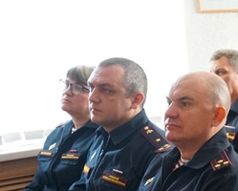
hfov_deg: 21.0
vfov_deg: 18.6
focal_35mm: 80
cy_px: 189
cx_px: 327
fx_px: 567
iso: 2500
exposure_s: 1/160
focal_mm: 19
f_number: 4
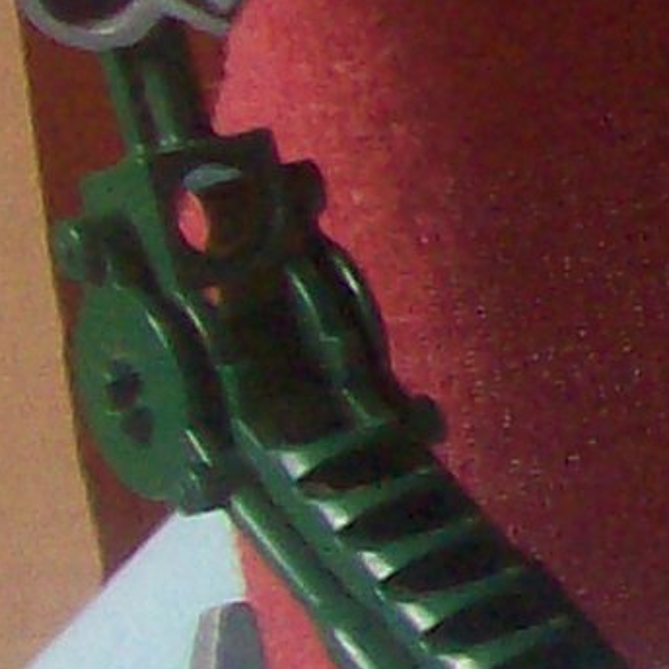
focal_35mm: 284
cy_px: -117
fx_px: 6210
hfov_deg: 5.4
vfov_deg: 6.1
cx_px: 2637
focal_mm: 6
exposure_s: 1/32
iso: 154
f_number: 2.7
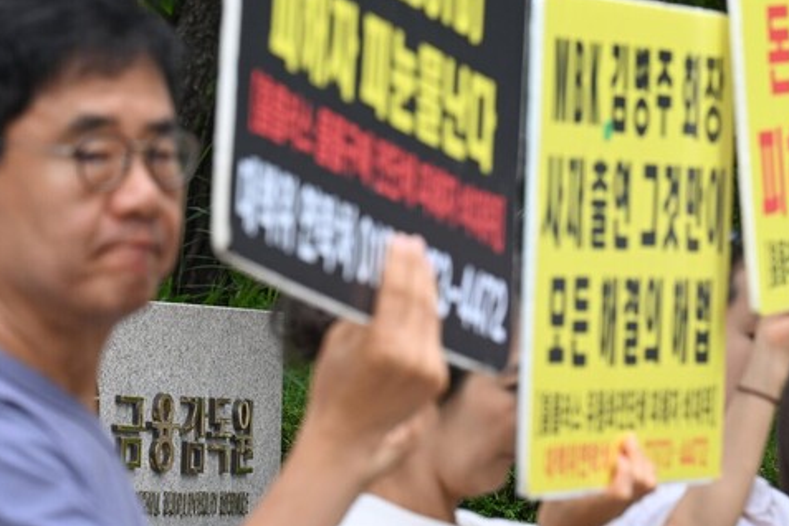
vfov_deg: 4.9
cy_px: 292
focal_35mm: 279
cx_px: 509
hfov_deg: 7.4
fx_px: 6114
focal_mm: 140
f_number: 9
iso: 800
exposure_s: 1/320
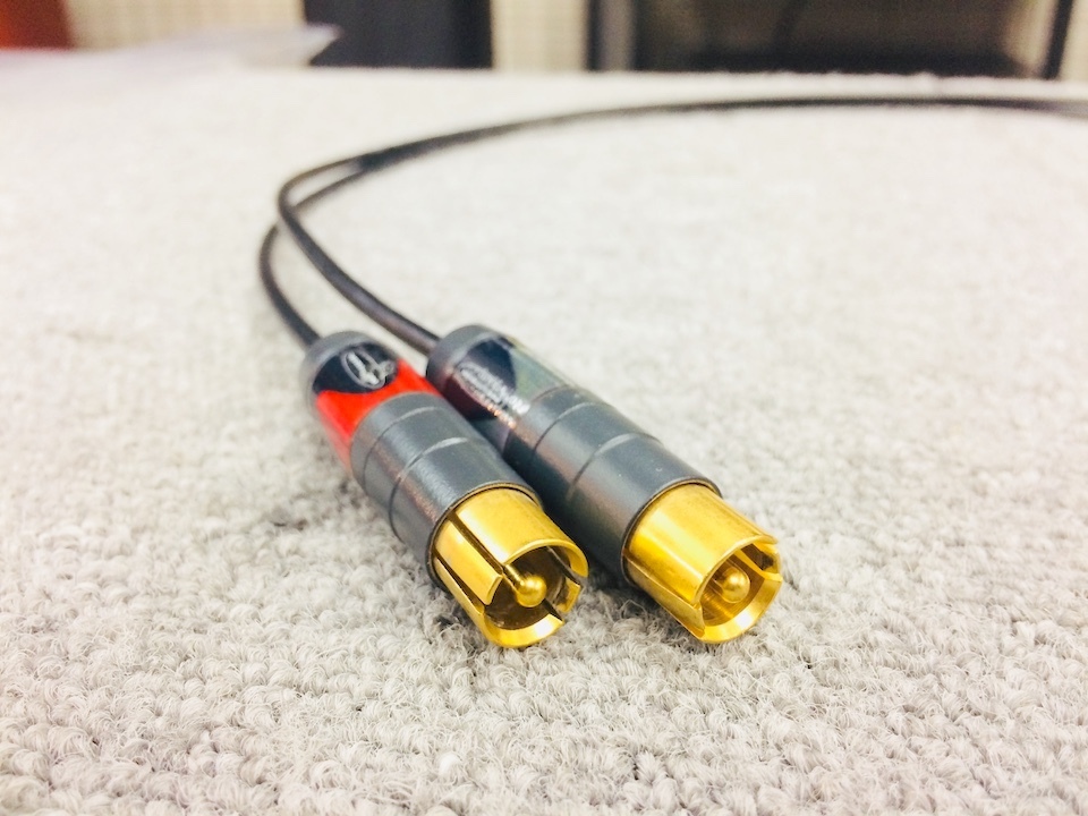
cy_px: 408
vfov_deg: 48.2
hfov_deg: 61.7
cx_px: 544
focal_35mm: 29
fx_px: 911
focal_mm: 4.15
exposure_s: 1/30
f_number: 2.2
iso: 100
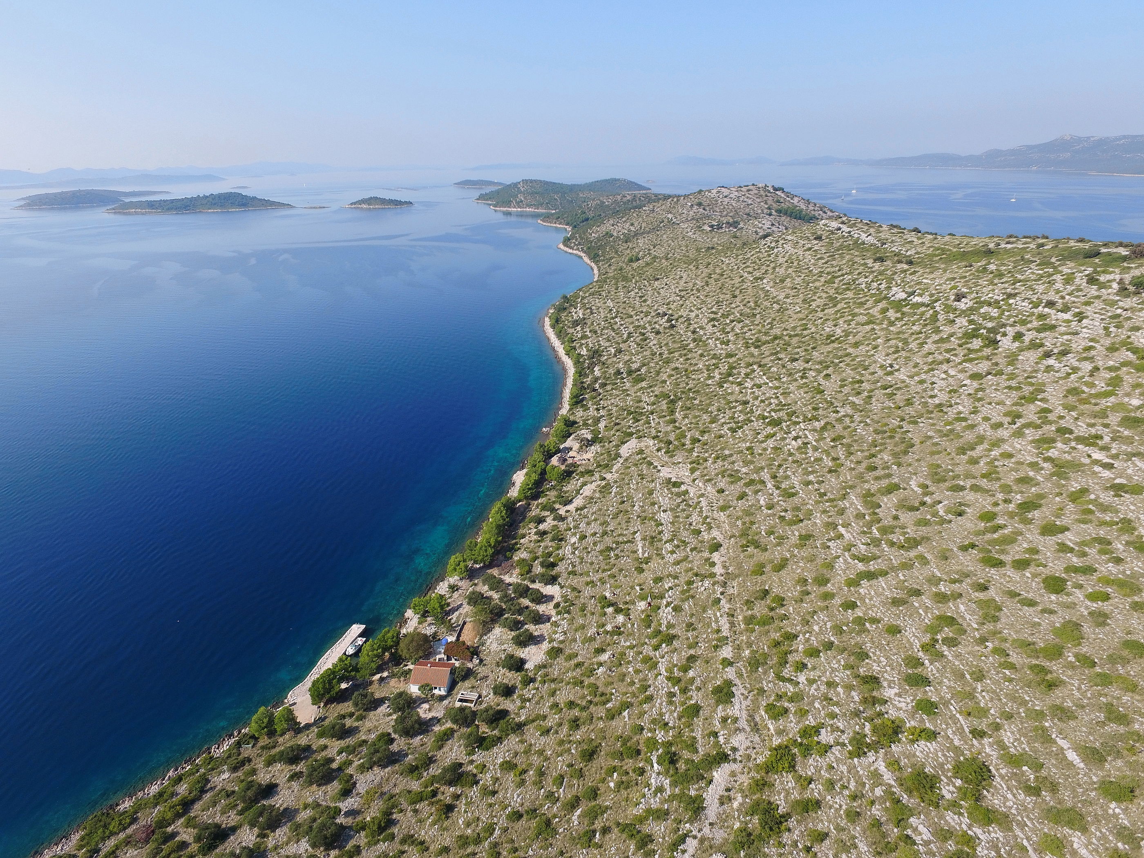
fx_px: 661
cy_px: 429
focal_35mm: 20
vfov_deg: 66.0
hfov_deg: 81.7
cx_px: 572
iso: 100
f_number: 2.8
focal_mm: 3.61
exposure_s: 1/728
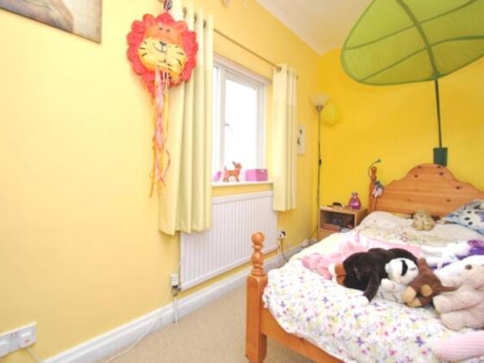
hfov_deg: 91.0
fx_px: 238
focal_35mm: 17
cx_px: 253
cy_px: 177
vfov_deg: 74.7
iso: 200
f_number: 4
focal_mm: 10
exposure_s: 1/60
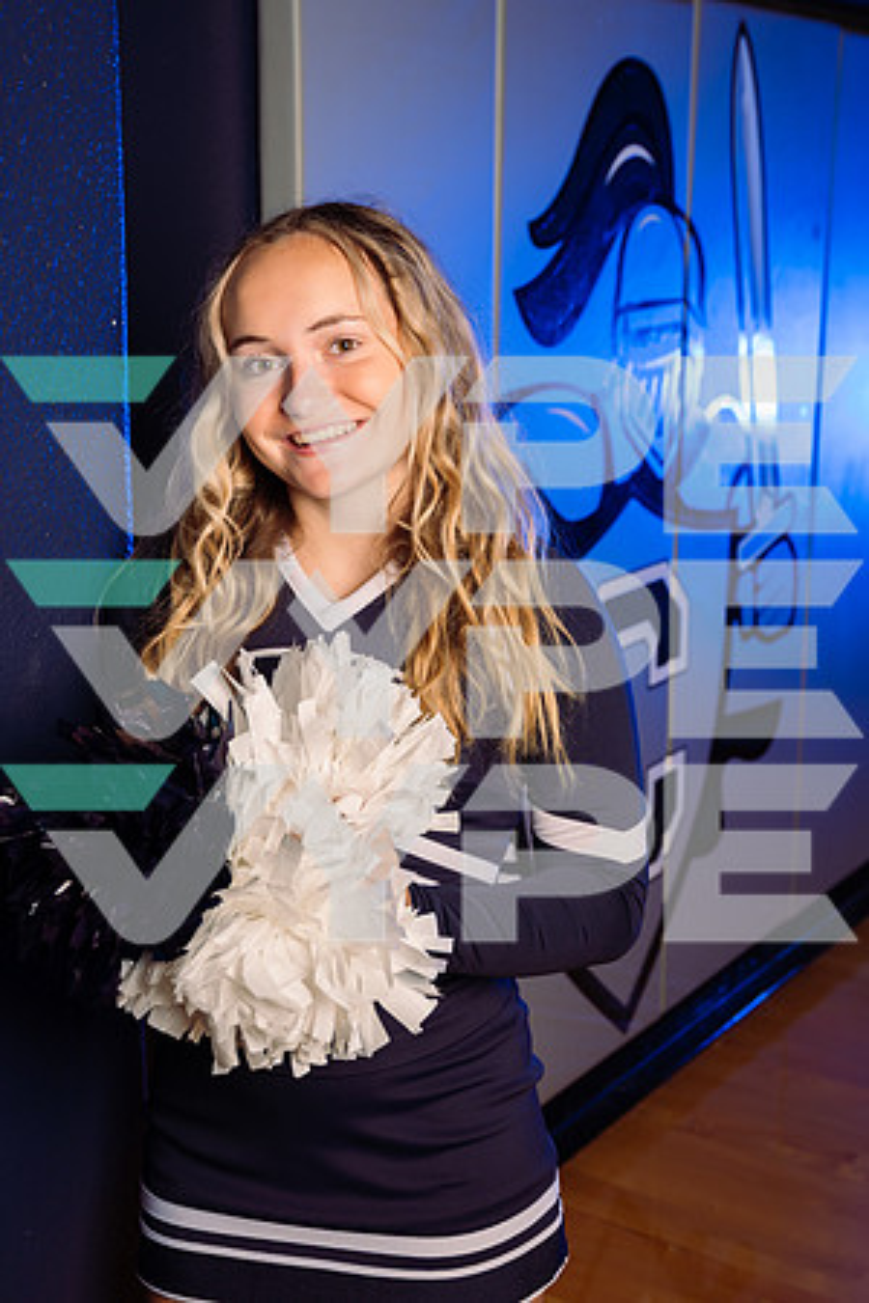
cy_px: 652
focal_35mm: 53
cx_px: 434
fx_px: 1919
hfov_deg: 25.5
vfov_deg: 37.5
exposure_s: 1/250
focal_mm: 53
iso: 100
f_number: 5.6
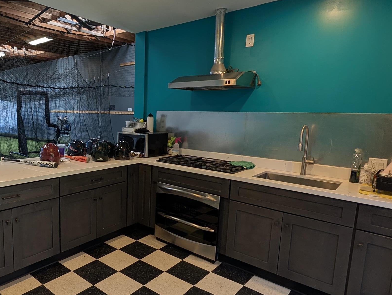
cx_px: 122
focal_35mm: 23
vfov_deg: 59.0
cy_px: 151
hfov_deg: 71.0
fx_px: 261
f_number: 1.7
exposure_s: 1/120
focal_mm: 2.02
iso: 65
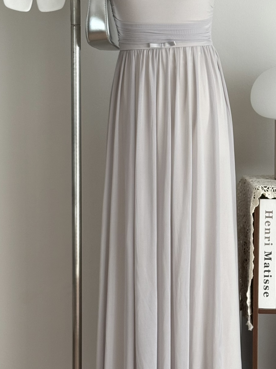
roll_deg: -0.5
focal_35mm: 81
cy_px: 150
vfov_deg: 24.1
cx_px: 138
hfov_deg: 18.2
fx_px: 861
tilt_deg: -4.4
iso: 100
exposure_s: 1/60
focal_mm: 6.76
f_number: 1.78
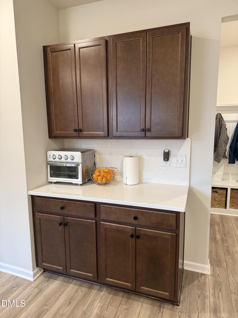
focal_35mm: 24
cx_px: 119
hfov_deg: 56.8
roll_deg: +0.5
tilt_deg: -9.2
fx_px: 220
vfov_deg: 71.6
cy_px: 159
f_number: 1.78
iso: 200
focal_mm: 6.76
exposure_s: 1/60
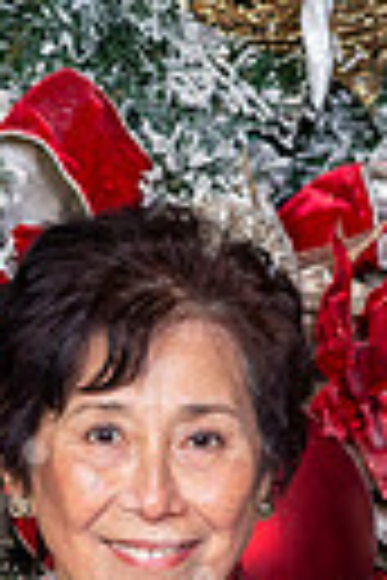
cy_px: 832
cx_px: -126
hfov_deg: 3.6
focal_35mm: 381
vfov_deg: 5.4
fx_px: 6143
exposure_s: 1/125
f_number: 8
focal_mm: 85
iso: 400
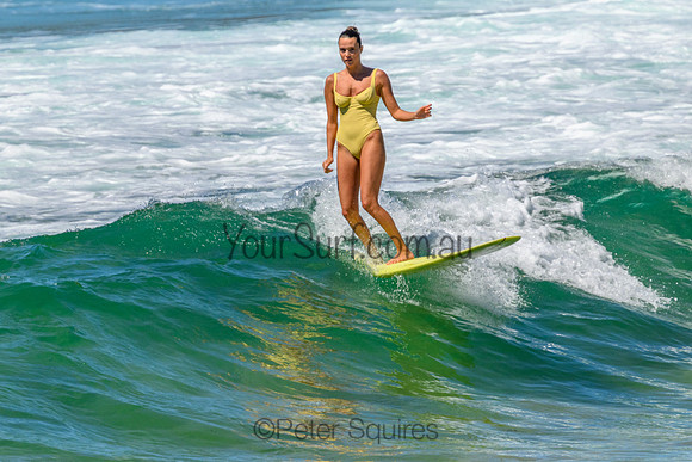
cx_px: 374
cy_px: 194
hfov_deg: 1.9
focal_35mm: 1101
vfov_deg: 1.3
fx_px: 21160
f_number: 11
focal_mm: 800
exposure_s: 1/2000
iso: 720
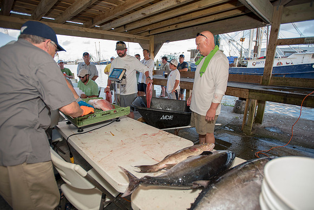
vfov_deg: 64.6
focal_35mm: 19
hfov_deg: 86.9
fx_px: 166
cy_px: 105
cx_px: 157
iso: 250
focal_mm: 19
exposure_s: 1/250
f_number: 2.8
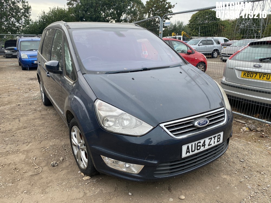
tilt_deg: -15.7
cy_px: 102
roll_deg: -0.2
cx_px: 136
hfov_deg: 67.3
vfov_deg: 53.1
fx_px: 204
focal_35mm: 26
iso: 32
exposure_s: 1/685
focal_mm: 4.25
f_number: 1.8
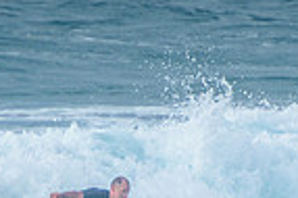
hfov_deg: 0.8
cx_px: 77
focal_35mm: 2436
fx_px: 20141
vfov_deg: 0.6
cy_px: 268
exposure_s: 1/2000
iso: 360
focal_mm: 400
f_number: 5.6
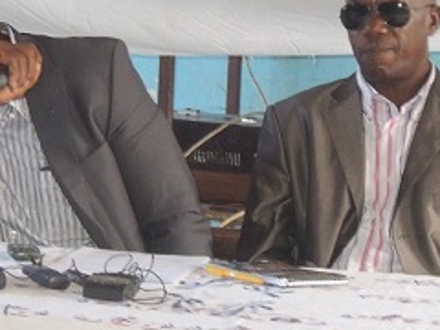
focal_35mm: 156
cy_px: 70
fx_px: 1983
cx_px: 143
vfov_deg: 9.5
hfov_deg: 12.6
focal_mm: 9
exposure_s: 1/50
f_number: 3.7
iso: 400
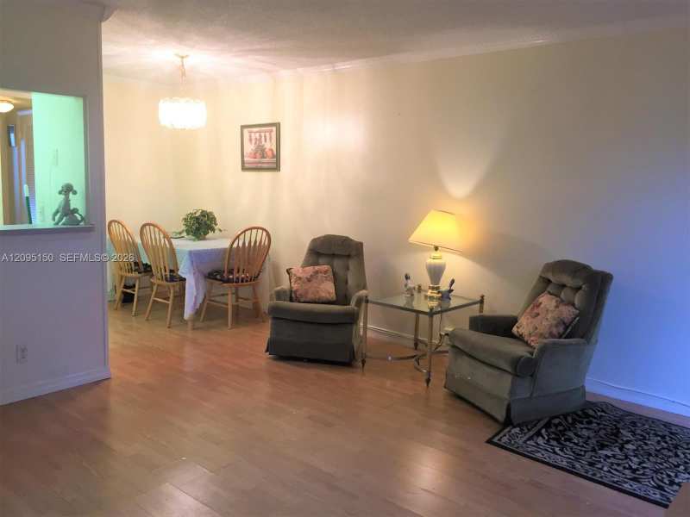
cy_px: 258
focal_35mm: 29
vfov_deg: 48.2
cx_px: 345
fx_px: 578
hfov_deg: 61.7
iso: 64
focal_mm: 4.15
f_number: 2.2
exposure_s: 1/30
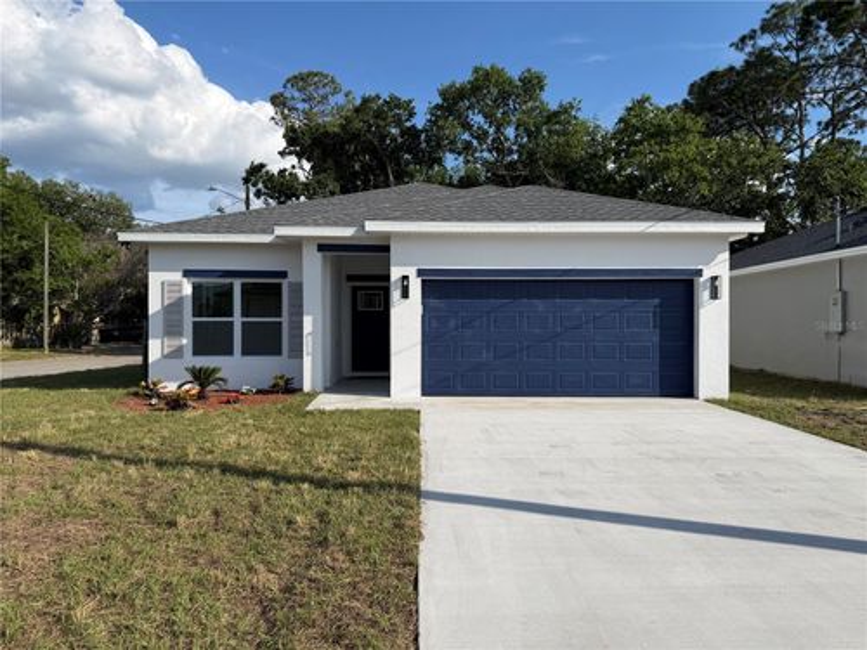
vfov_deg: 56.8
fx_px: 601
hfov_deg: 71.6
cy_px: 325
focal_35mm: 24
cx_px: 434
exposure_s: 1/5714
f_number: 1.78
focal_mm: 6.76
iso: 80
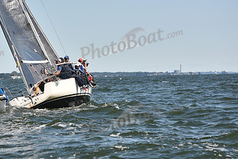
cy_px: 91
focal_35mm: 164
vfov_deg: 8.4
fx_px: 1085
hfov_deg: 12.5
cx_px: 42
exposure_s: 1/1250
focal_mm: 92
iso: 250
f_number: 4
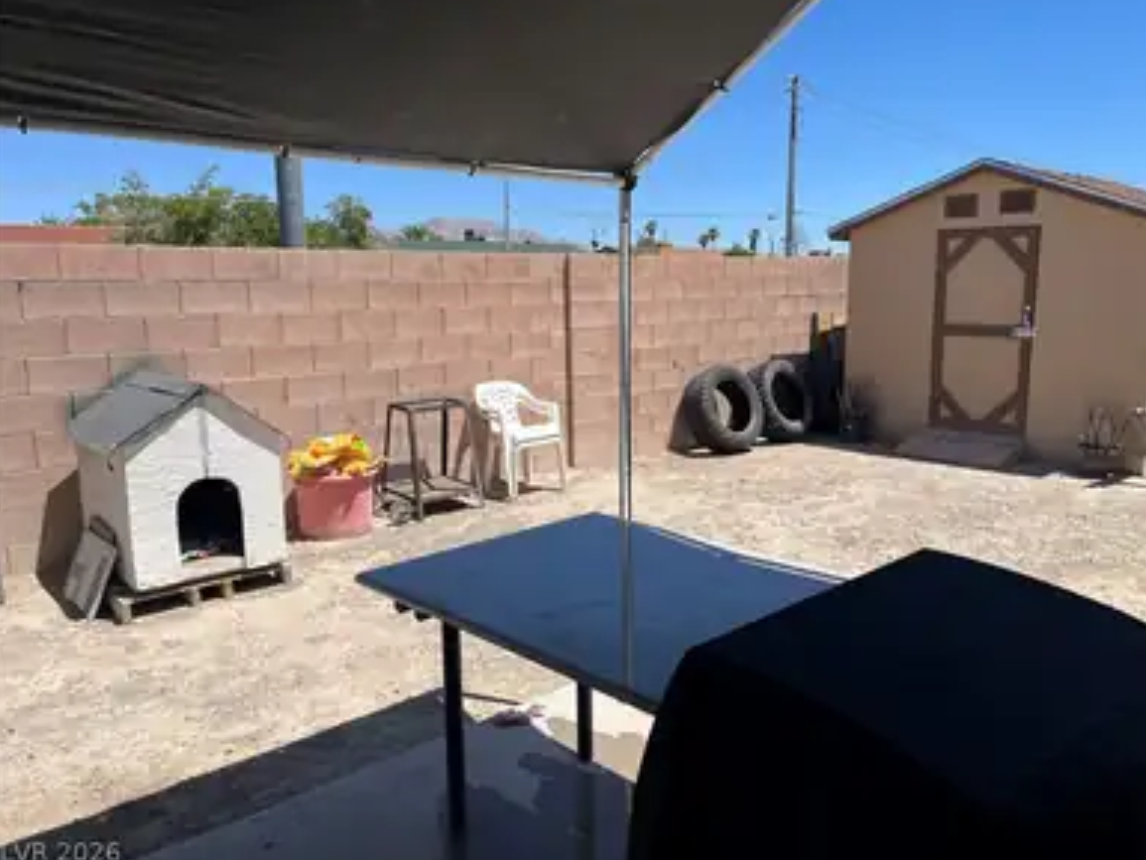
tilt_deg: -6.5
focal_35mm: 27
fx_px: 894
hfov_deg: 65.3
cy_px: 426
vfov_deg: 51.4
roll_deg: +1.5
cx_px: 589
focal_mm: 5.1
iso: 50
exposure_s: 1/4651
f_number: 1.6
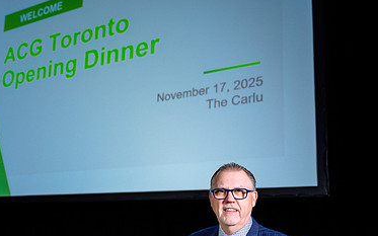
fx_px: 474
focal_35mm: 46
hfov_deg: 42.4
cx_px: 103
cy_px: 172
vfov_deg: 27.7
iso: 500
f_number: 3.2
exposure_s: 1/100
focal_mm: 27.5
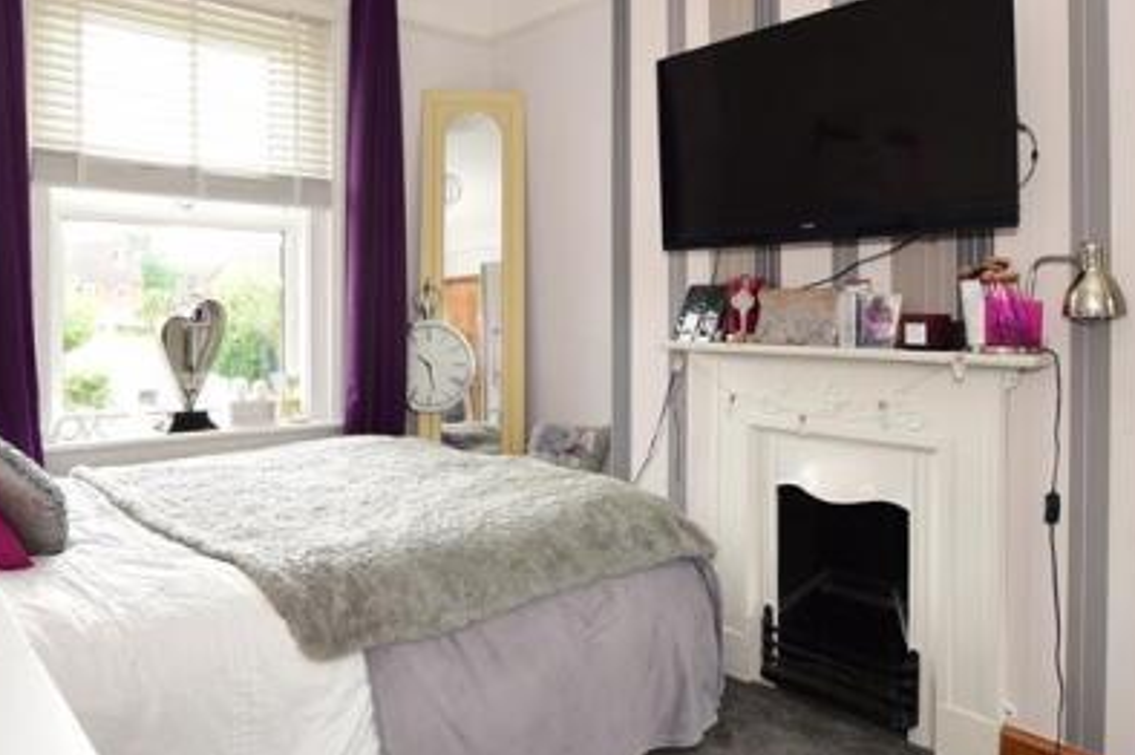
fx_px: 788
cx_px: 441
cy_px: 304
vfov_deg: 50.9
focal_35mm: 25
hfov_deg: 70.6
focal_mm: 10
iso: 200
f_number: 5
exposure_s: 1/30
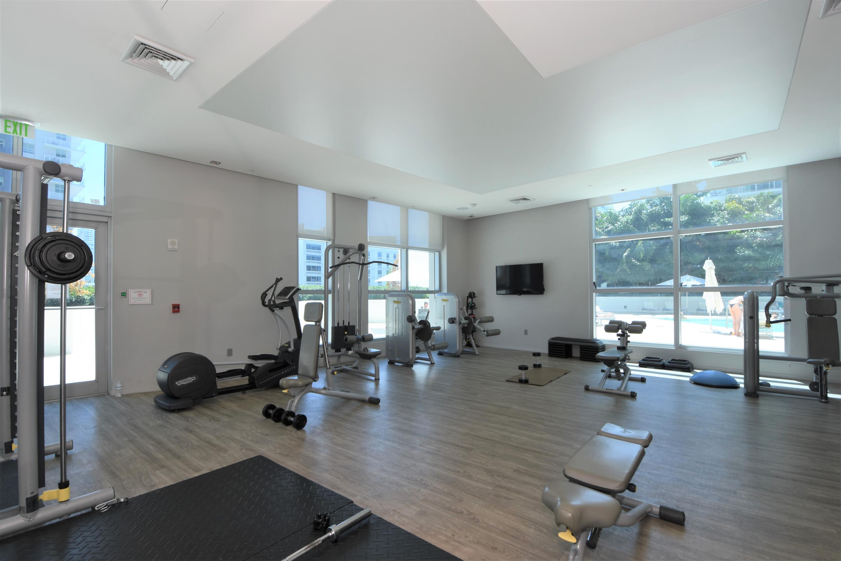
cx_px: 420
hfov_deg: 100.4
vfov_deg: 77.3
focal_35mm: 15
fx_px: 350
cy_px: 280
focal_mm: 10
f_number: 6.3
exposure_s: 1/160
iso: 200
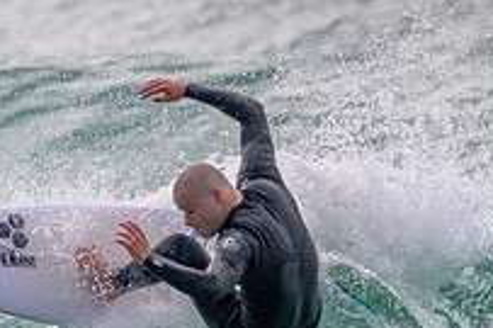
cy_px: 349
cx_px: 136
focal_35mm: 2285
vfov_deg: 0.6
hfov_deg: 0.9
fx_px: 31266
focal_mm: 800
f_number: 11
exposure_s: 1/2000
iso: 1100
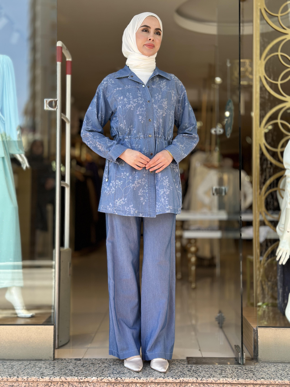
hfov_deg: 30.3
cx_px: 145
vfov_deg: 39.7
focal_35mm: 48
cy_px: 194
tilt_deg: +2.3
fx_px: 536
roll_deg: -0.8
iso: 80
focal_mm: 6.86
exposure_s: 1/532
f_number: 1.78
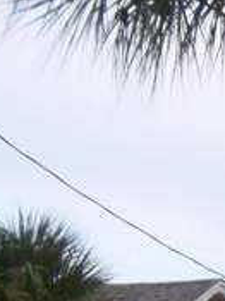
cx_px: 663
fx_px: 1154
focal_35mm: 133
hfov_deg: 9.1
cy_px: 421
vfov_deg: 14.1
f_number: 3.3
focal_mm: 4.1
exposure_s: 1/125
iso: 80
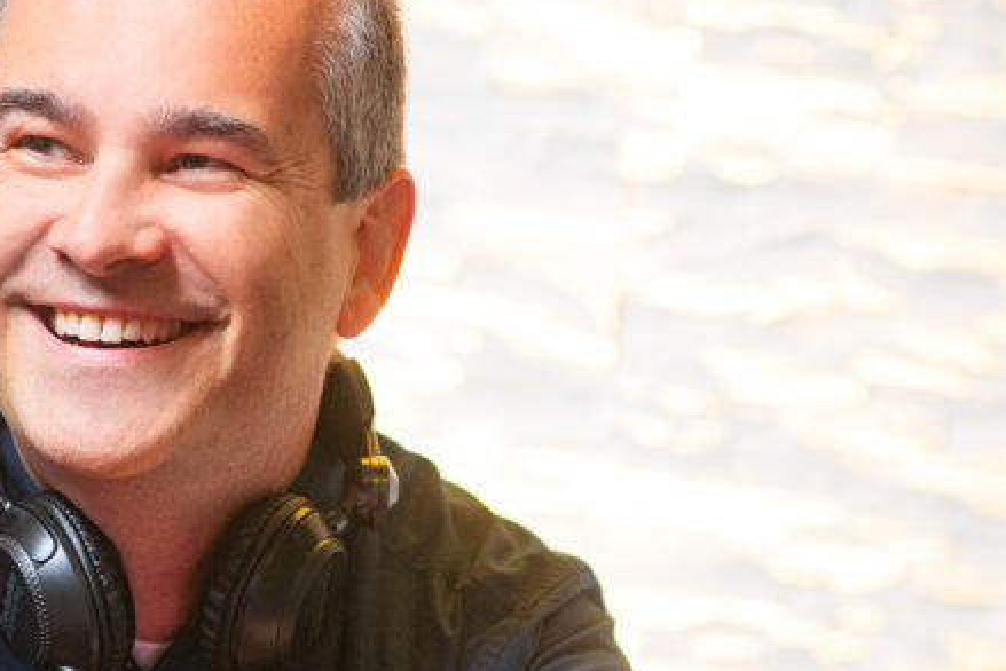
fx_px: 4892
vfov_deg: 7.8
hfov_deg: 11.6
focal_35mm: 175
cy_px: 756
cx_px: 64
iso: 400
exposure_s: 1/30
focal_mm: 50
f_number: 2
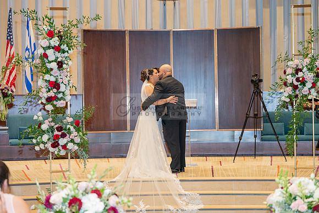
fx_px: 620
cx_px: 160
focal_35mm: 70
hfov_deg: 28.8
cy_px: 106
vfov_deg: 19.5
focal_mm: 70
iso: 1250
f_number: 3.2
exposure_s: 1/160
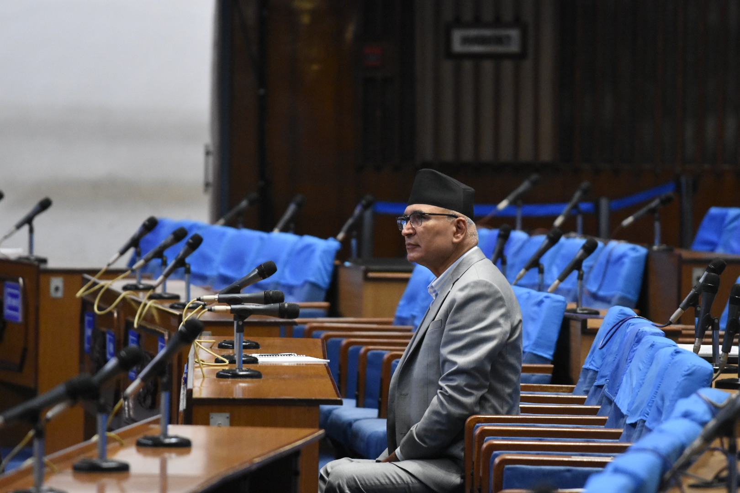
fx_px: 6166
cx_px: 370
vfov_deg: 4.6
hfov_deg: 6.9
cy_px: 246
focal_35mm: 300
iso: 6400
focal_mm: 200
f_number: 4
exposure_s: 1/160
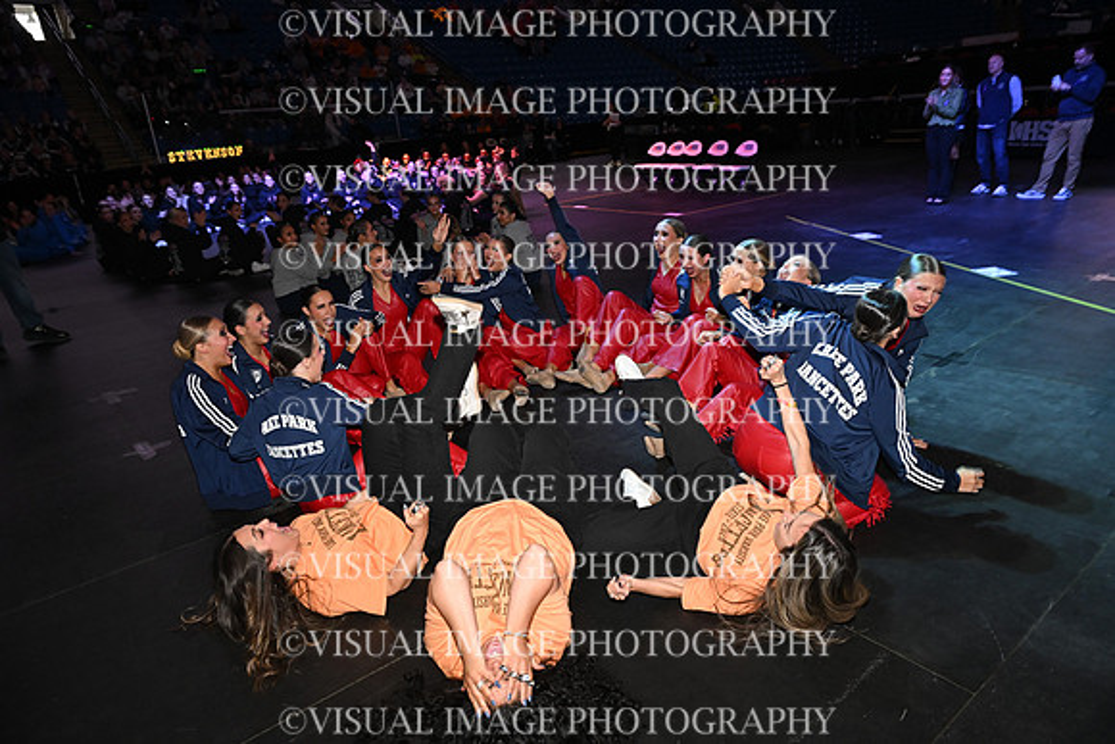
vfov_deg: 53.2
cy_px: 372
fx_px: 743
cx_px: 558
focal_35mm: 24
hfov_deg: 73.7
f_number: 5
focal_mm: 24
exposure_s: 1/160
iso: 3200
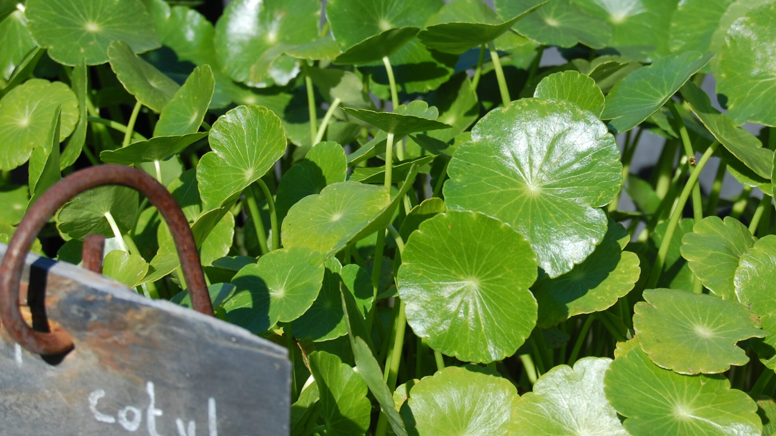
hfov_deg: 19.0
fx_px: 2318
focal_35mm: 113
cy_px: 234
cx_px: 467
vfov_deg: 10.7
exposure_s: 1/320
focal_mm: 55
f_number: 9
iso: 200
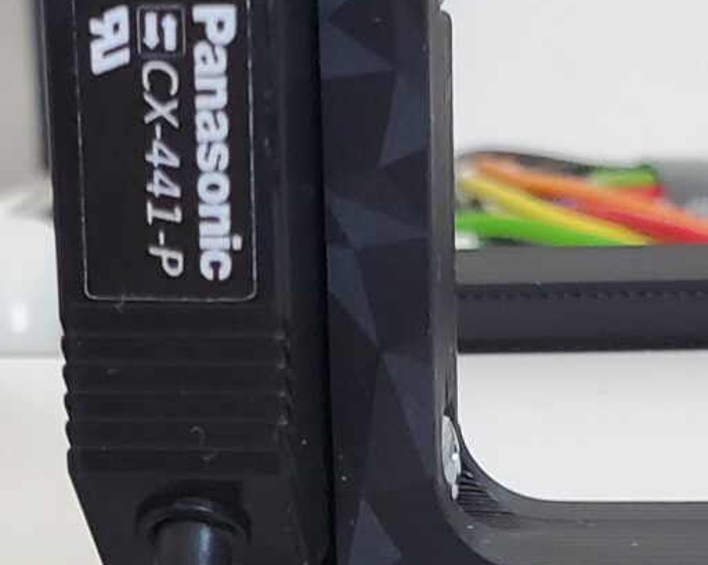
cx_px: 288
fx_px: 2660
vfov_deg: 11.8
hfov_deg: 15.2
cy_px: 711
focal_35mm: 127
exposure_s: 1/40
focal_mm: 4.3
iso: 200
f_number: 2.4
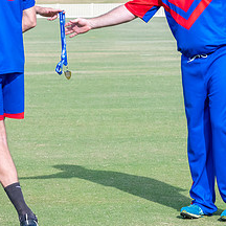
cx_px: 68
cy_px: 90
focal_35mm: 237
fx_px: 1751
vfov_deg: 7.4
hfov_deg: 7.4
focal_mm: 78
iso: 640
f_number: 8
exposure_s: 1/1000
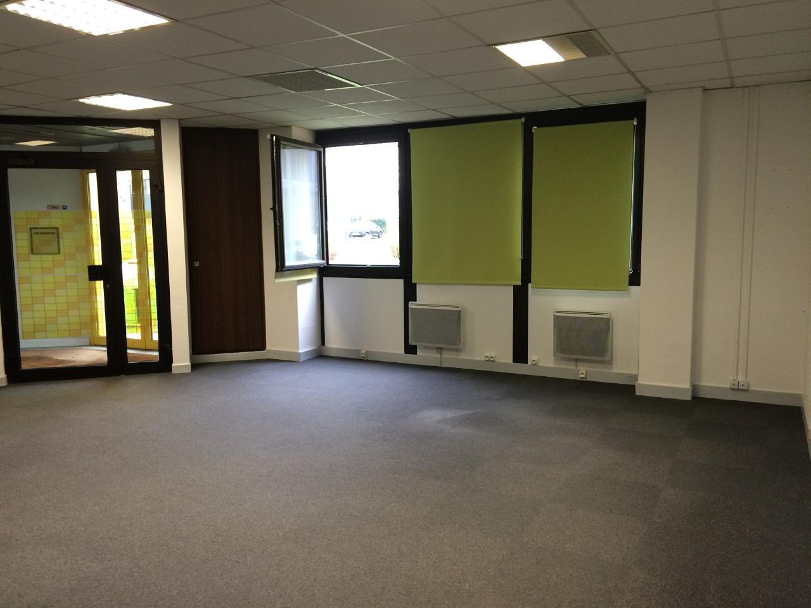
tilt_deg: -6.9
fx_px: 679
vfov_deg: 48.2
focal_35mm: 29
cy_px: 304
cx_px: 406
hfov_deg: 61.7
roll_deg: +2.8
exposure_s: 1/33
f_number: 2.2
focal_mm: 4.15
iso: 160
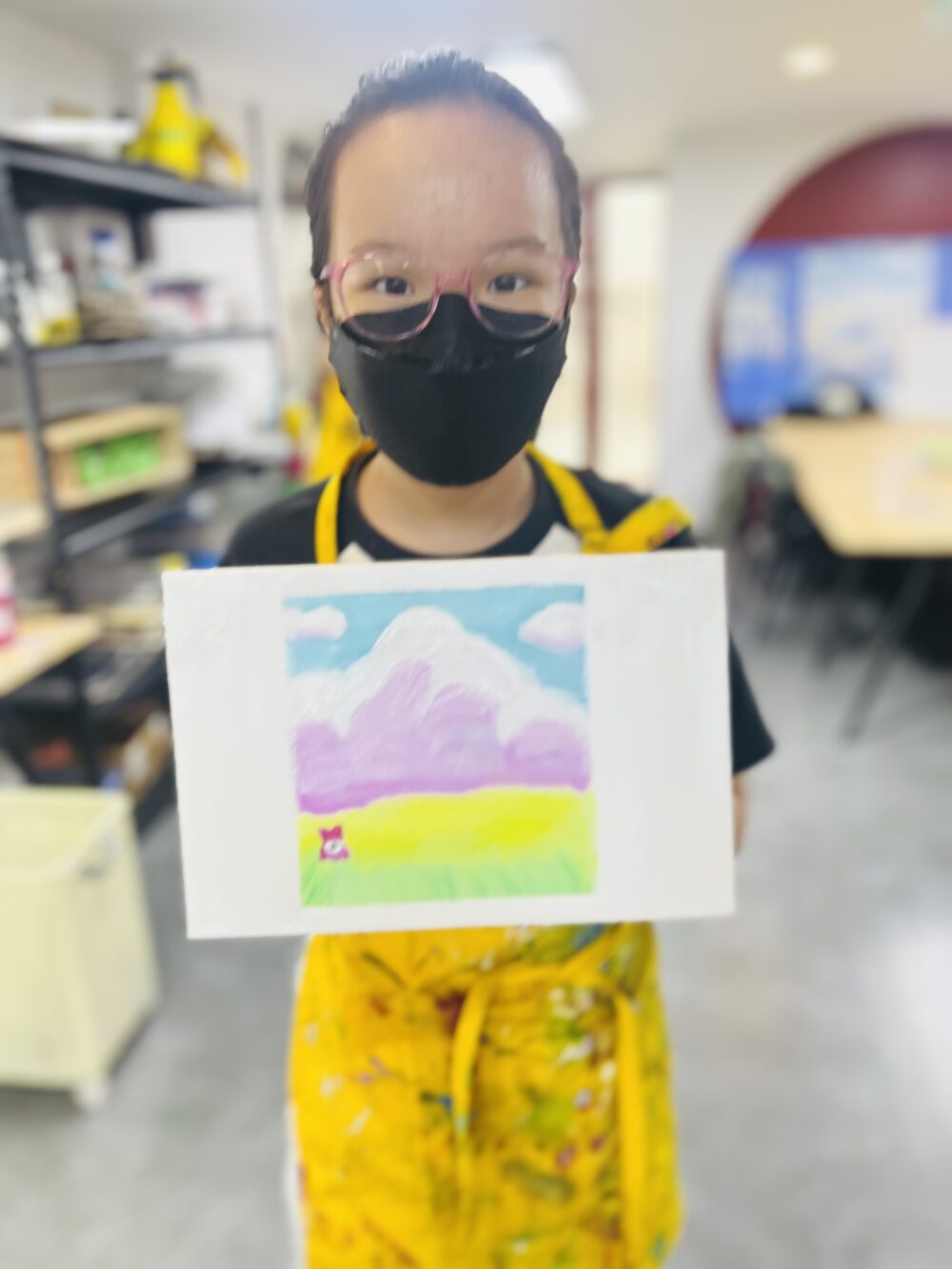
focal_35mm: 26
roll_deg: -0.9
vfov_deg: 67.3
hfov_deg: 53.1
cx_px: 476
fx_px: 953
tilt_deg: -17.3
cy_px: 634
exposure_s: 1/100
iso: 80
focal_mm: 5.1
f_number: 1.6
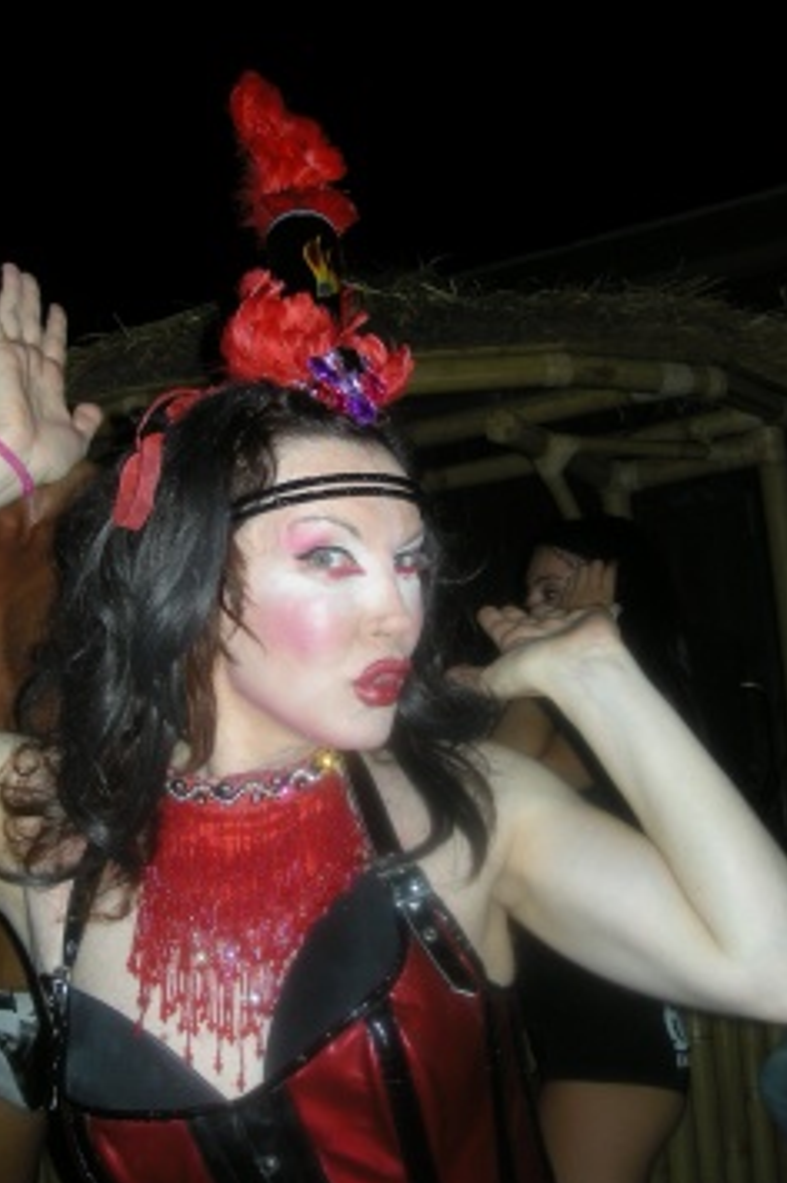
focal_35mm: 46
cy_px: 513
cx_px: 340
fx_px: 1511
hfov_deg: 29.2
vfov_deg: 42.7
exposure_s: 1/60
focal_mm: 5.7
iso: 71
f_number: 2.8
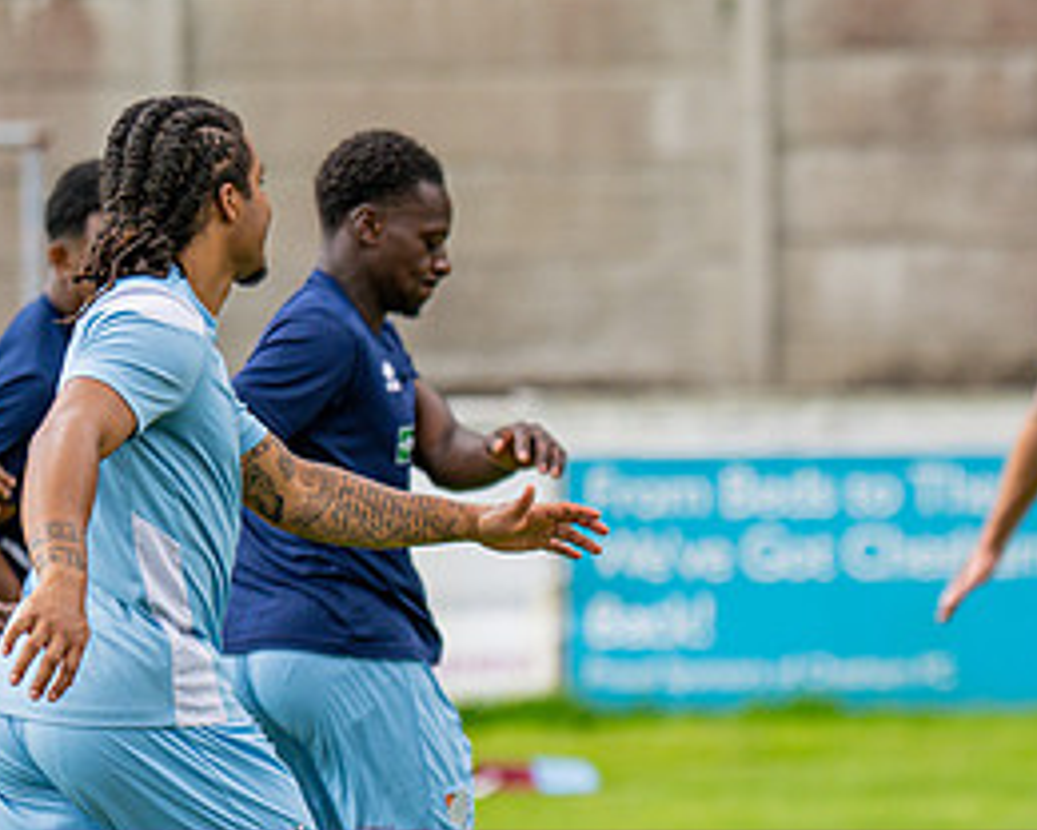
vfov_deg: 4.3
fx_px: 11080
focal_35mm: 361
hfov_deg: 5.3
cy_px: 786
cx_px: 1257
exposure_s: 1/1000
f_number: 1.8
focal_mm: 135
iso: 250
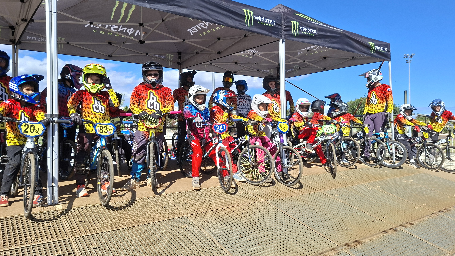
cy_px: 123
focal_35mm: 26
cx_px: 230
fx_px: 314
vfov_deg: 44.4
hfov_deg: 71.9
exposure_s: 1/1887
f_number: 1.8
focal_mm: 5.54
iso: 50
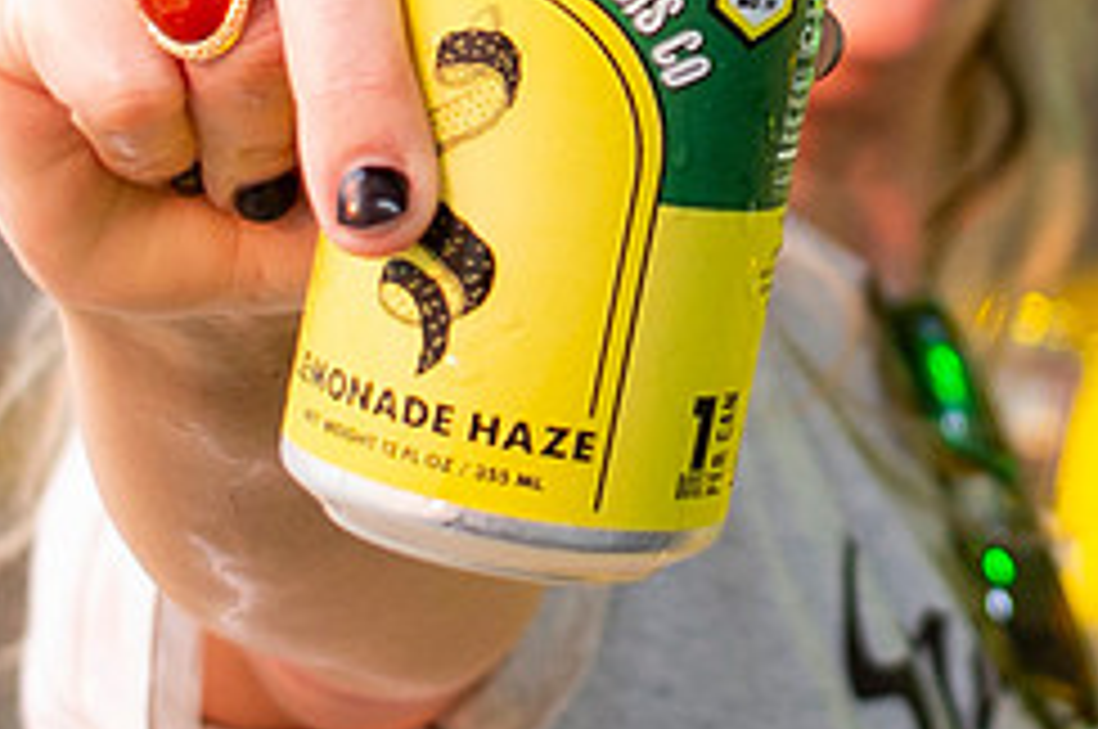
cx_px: 878
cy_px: 28
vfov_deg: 8.7
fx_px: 4782
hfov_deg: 13.0
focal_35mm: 157
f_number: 2.8
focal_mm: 24
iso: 400
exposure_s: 1/60
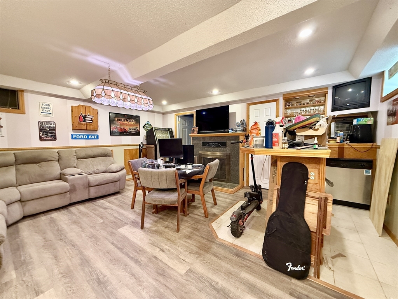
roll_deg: +0.6
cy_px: 150
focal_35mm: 14
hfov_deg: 102.1
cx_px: 199
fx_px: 161
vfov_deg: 85.7
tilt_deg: -3.6
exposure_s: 1/60
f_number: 2.2
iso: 640
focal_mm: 2.22
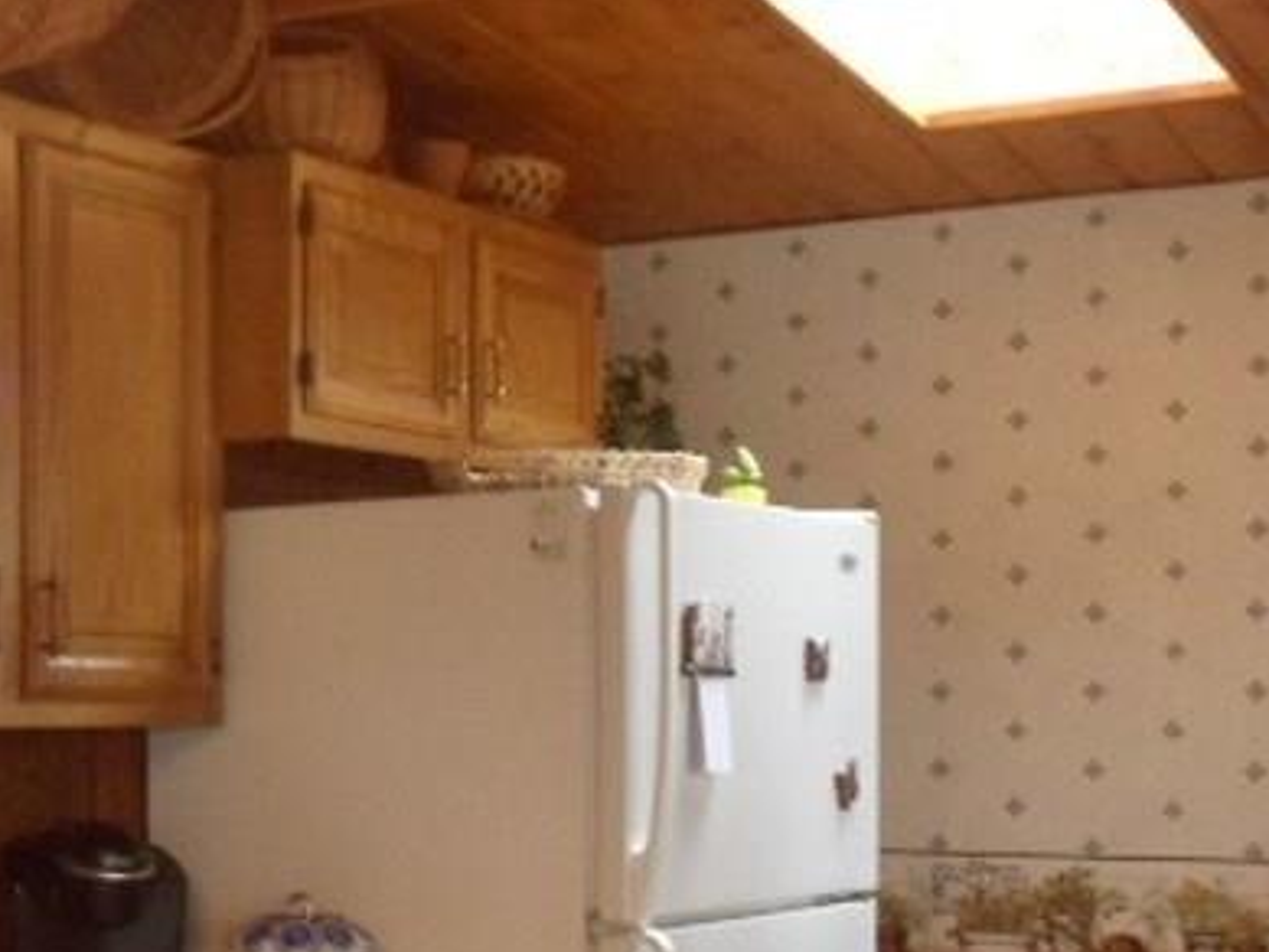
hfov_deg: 26.8
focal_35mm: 71
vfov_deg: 20.4
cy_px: 815
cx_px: 228
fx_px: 2604
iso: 400
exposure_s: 1/30
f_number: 3.3
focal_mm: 4.9
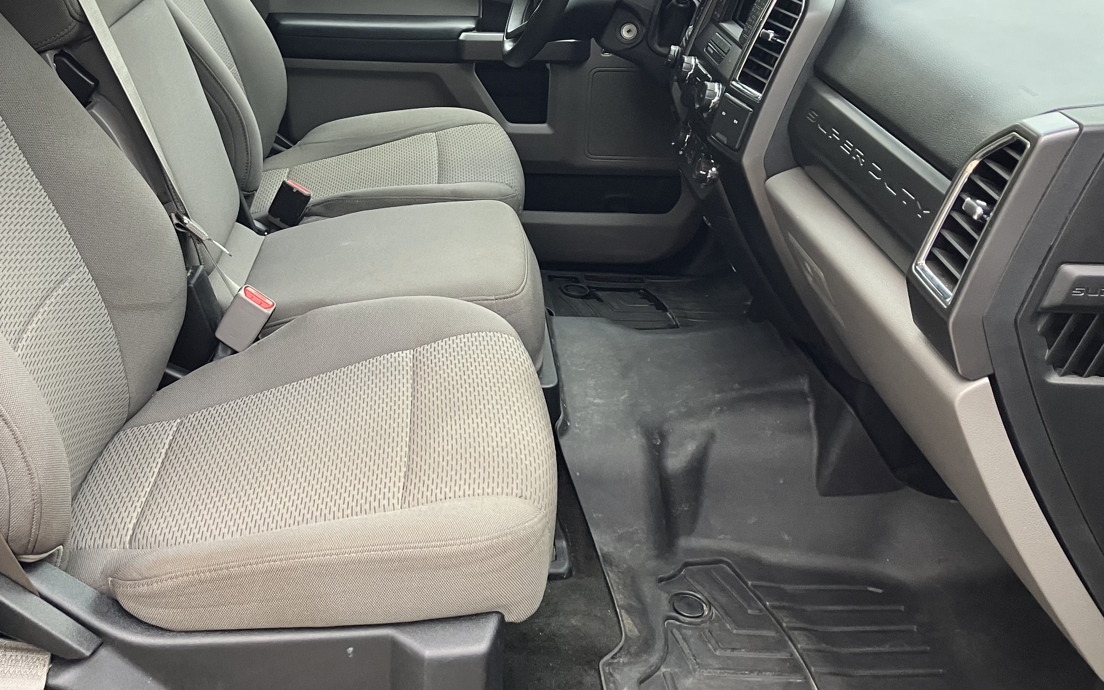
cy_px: 159
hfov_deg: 48.7
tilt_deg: -16.0
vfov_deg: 31.3
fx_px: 1204
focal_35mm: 40
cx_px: 404
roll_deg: -0.2
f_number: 1.8
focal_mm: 3.99
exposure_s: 1/81
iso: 80
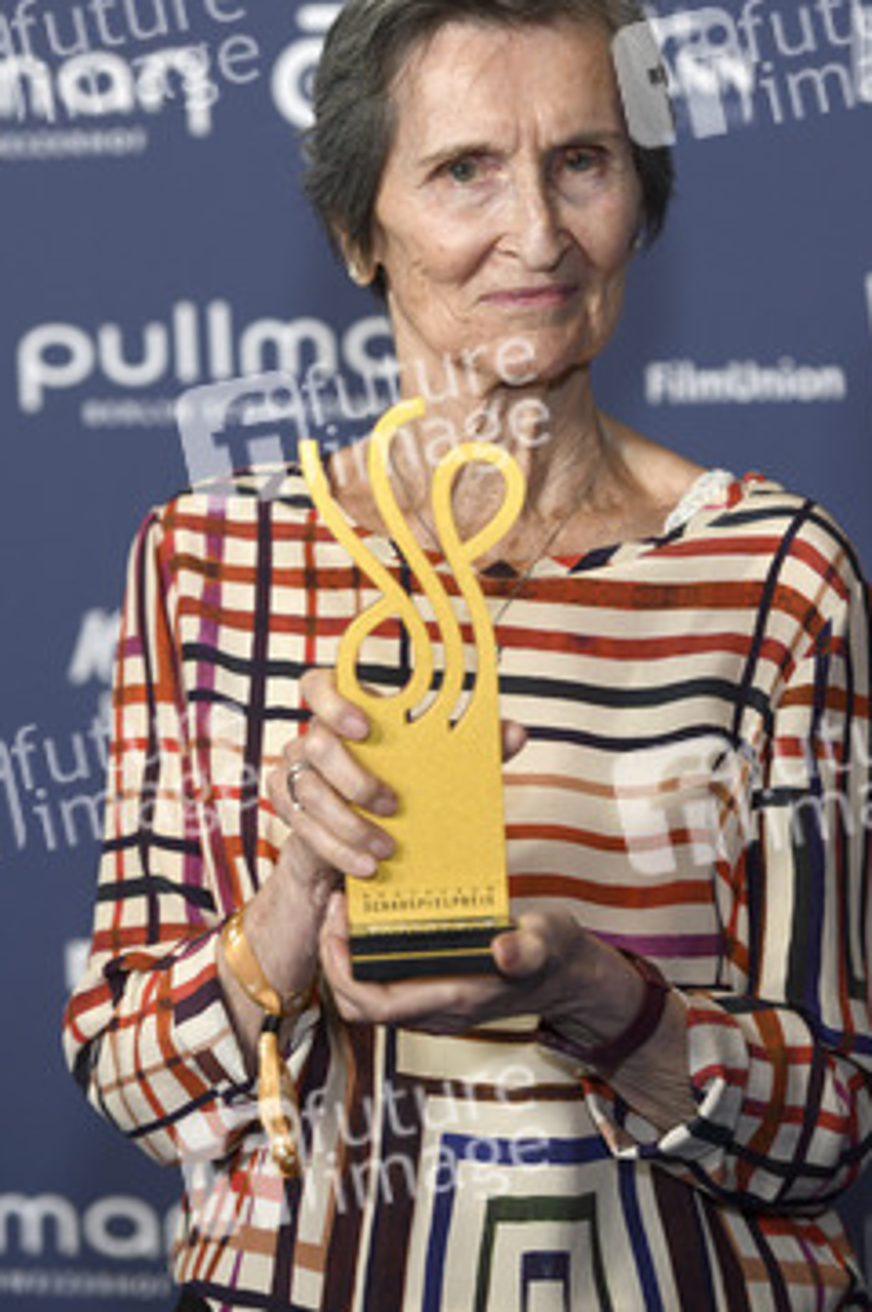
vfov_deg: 15.2
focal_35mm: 135
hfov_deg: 10.1
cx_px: 469
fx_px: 4914
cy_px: 607
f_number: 3.5
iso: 640
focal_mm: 122
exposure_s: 1/400
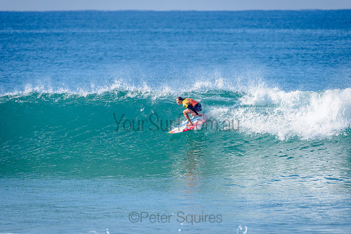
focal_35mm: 505
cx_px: 176
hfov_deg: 4.1
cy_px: 117
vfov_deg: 2.7
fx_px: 4926
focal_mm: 500
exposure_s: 1/2000
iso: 200
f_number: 5.6
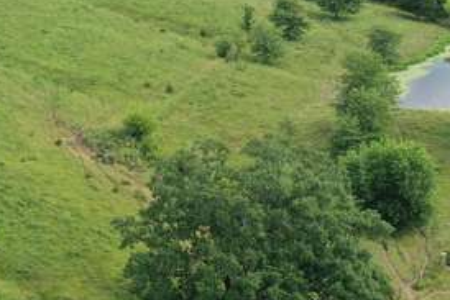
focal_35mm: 92
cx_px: 192
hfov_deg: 22.1
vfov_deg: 14.8
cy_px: 246
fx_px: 1151
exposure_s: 1/200
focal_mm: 10.26
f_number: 5
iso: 100
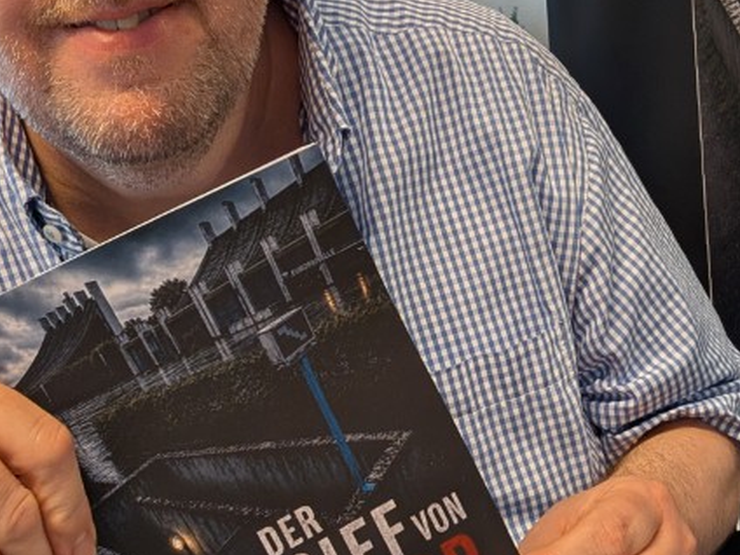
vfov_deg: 28.5
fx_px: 1090
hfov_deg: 37.4
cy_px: 234
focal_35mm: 51
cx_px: 433
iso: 70
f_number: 2.2
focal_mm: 2.71
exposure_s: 1/16.7
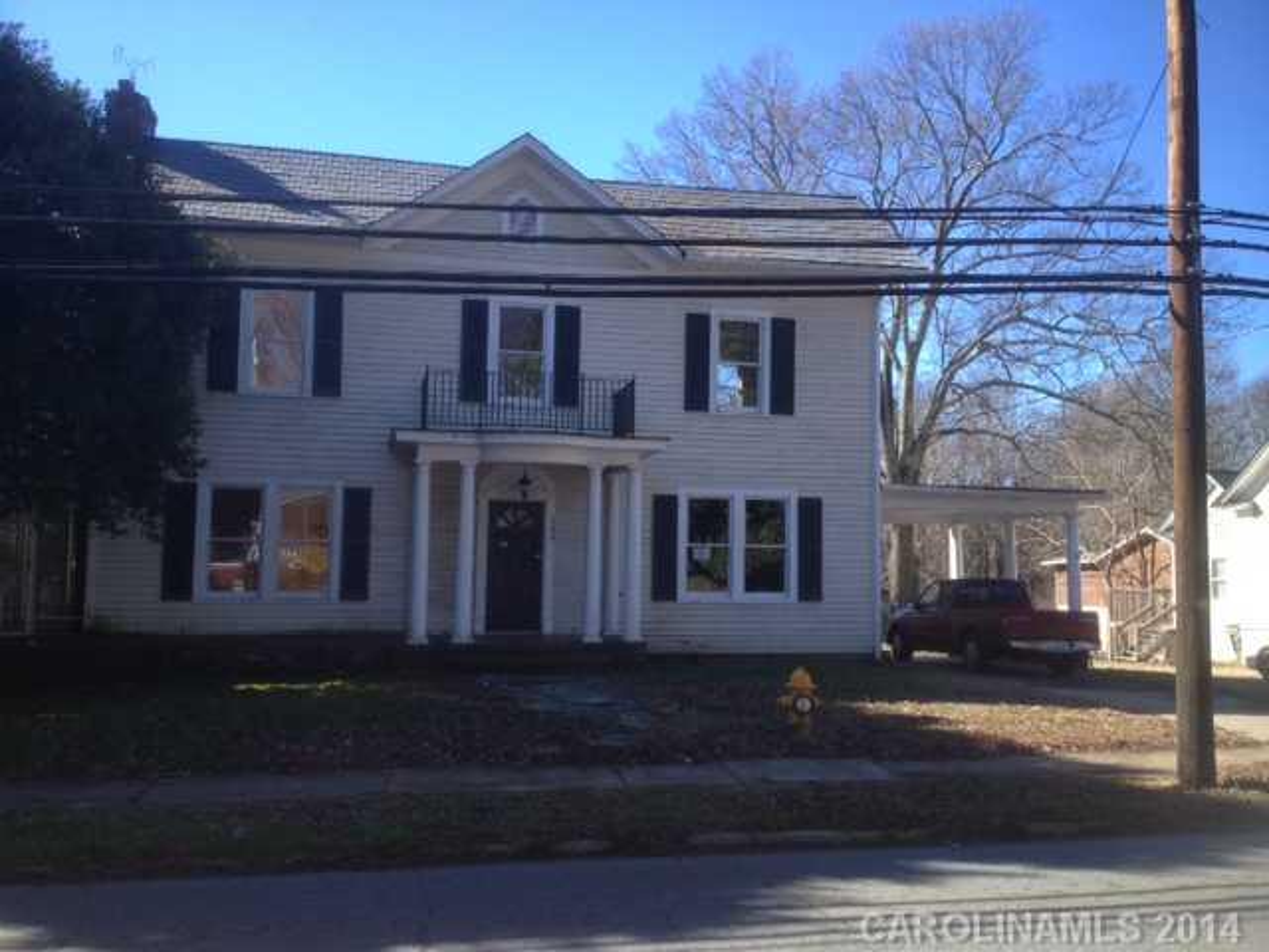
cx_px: 634
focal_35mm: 35
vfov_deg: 40.7
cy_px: 476
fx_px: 1283
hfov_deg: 52.6
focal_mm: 4.28
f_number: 2.4
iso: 50
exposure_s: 1/525
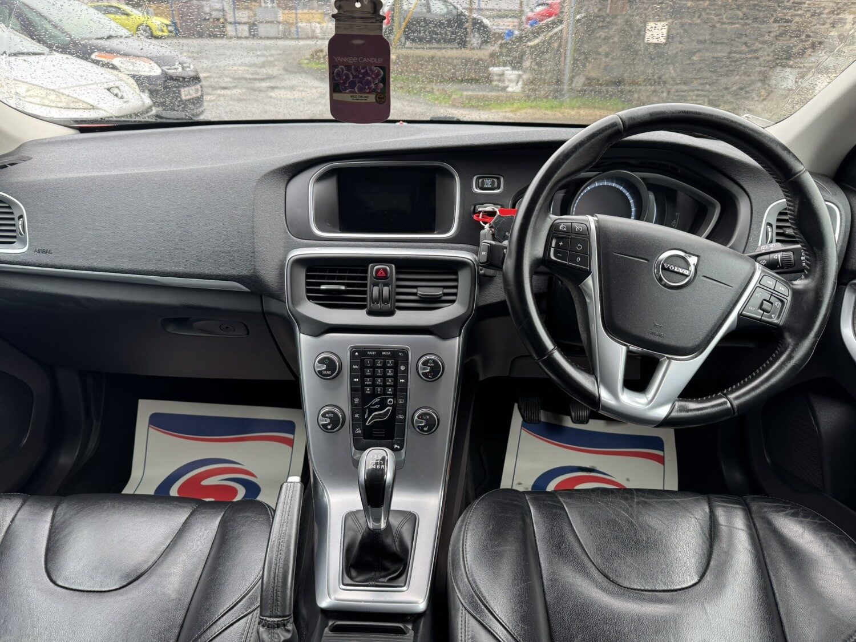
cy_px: 321
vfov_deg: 56.8
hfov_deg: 71.6
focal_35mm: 24
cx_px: 428
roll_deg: -0.7
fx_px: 593
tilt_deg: -24.9
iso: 125
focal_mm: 6.76
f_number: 1.78
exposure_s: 1/121
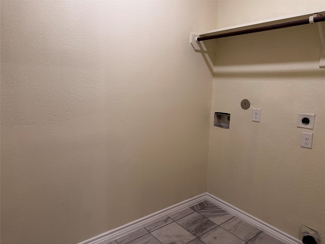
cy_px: 122
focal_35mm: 24
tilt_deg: -8.0
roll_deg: -1.8
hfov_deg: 71.6
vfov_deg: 56.8
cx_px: 162
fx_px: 225
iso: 125
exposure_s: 1/60
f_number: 1.78
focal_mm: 6.86
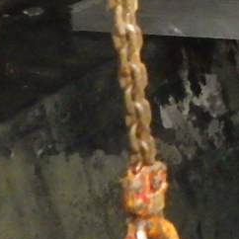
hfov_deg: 11.6
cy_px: 63
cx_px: 514
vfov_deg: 13.3
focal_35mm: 131
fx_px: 1023
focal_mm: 5
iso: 1600
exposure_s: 1/60
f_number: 3.5
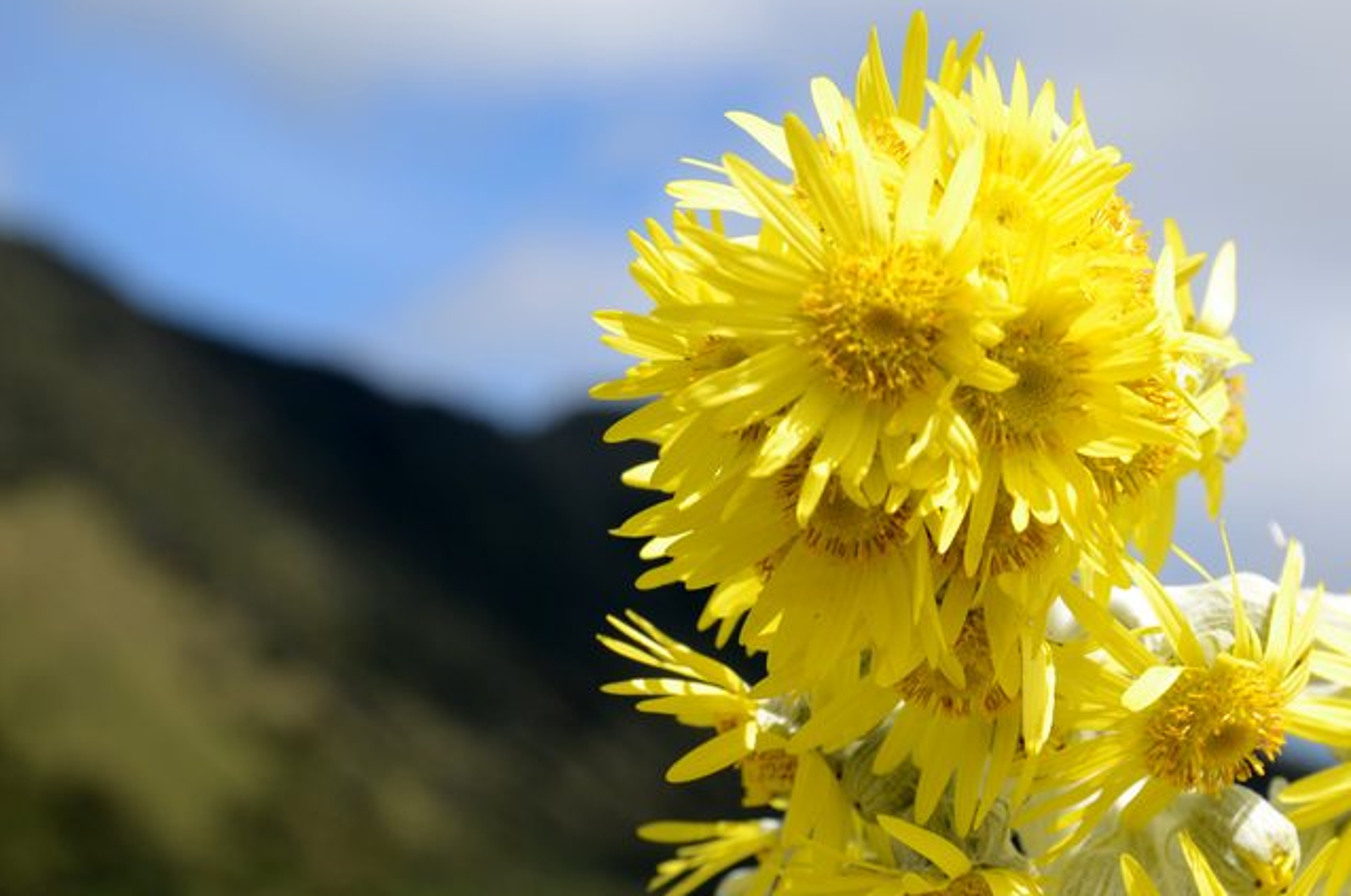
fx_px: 4121
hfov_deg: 18.6
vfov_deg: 12.4
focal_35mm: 110
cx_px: 830
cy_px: 510
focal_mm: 52
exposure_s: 1/200
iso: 100
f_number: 7.1
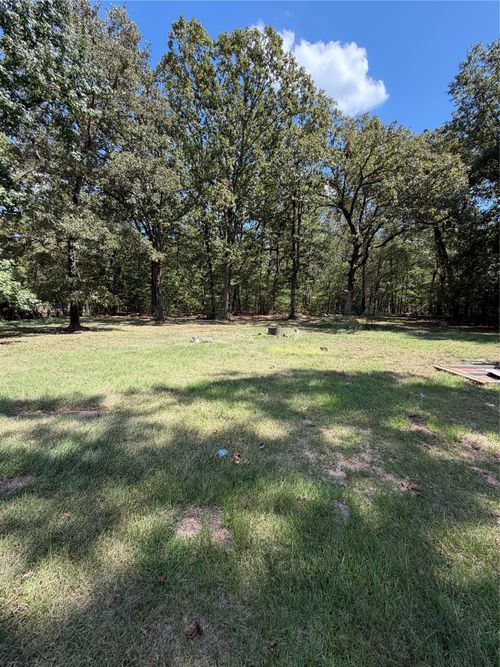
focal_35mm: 14
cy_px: 334
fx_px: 270
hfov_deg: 85.7
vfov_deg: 102.1
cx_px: 250
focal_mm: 2.22
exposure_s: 1/502
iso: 50
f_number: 2.2
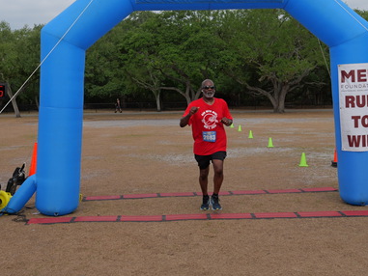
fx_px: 553
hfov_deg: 36.8
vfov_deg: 28.0
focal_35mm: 52
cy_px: 113
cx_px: 196
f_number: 5
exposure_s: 1/640
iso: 100
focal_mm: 18
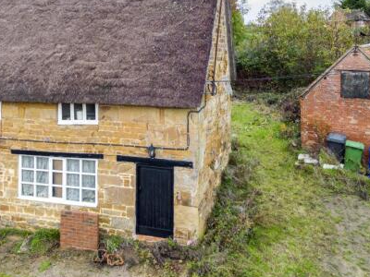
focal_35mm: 35
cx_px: 157
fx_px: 374
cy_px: 105
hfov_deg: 52.4
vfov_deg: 40.4
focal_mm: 6.72
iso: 100
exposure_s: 1/80
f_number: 1.7
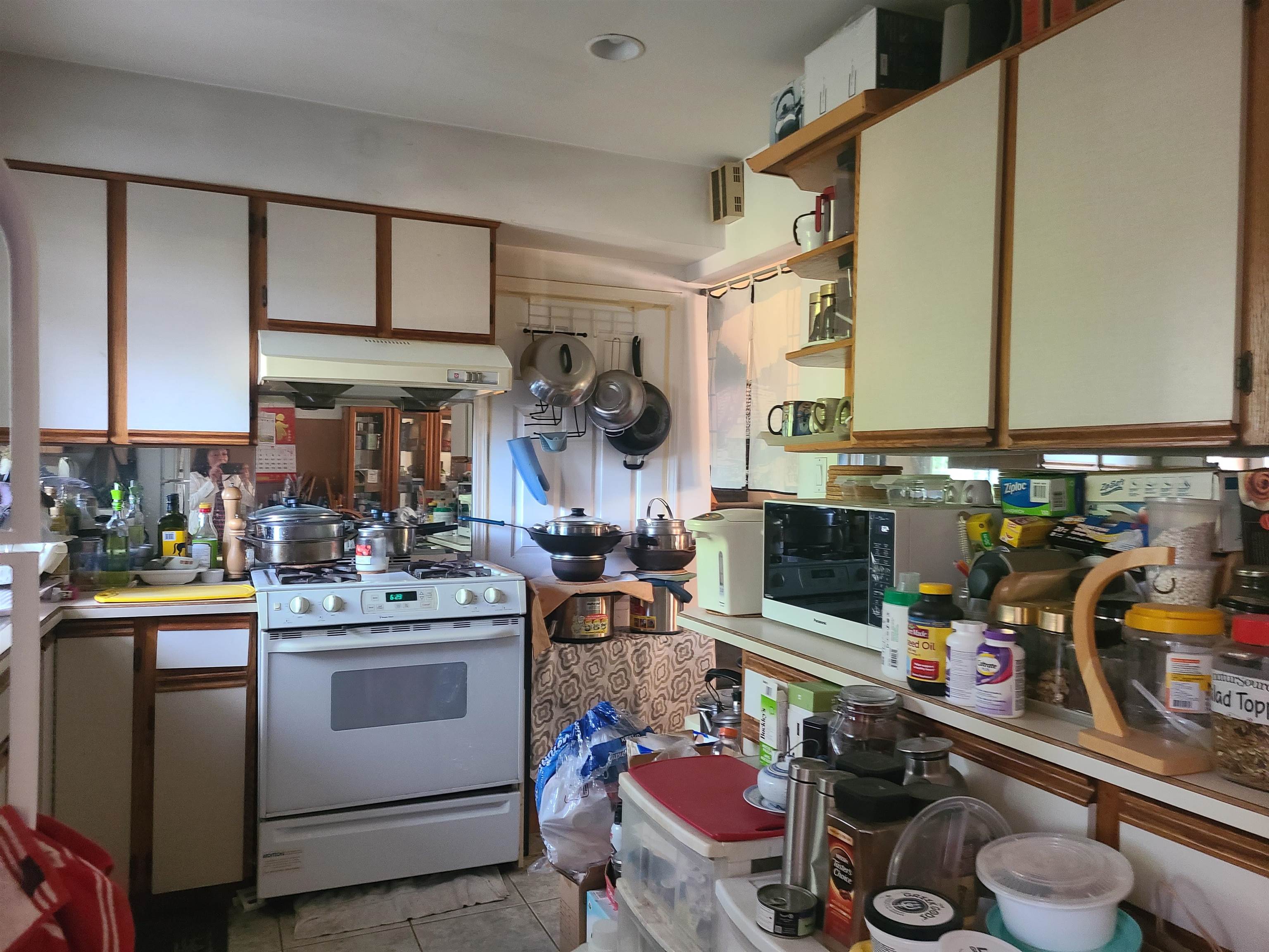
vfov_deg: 53.1
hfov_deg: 67.3
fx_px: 953
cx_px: 634
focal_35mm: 26
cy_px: 476
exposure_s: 1/40
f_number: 1.8
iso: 640
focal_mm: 5.4
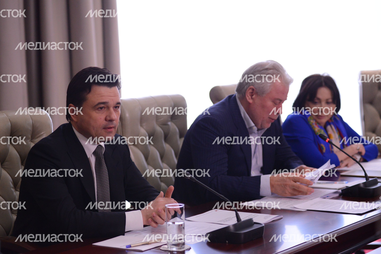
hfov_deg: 23.6
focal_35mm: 86
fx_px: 910
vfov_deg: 15.9
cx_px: 190
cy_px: 127
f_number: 3.5
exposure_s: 1/800
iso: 3200
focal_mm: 86
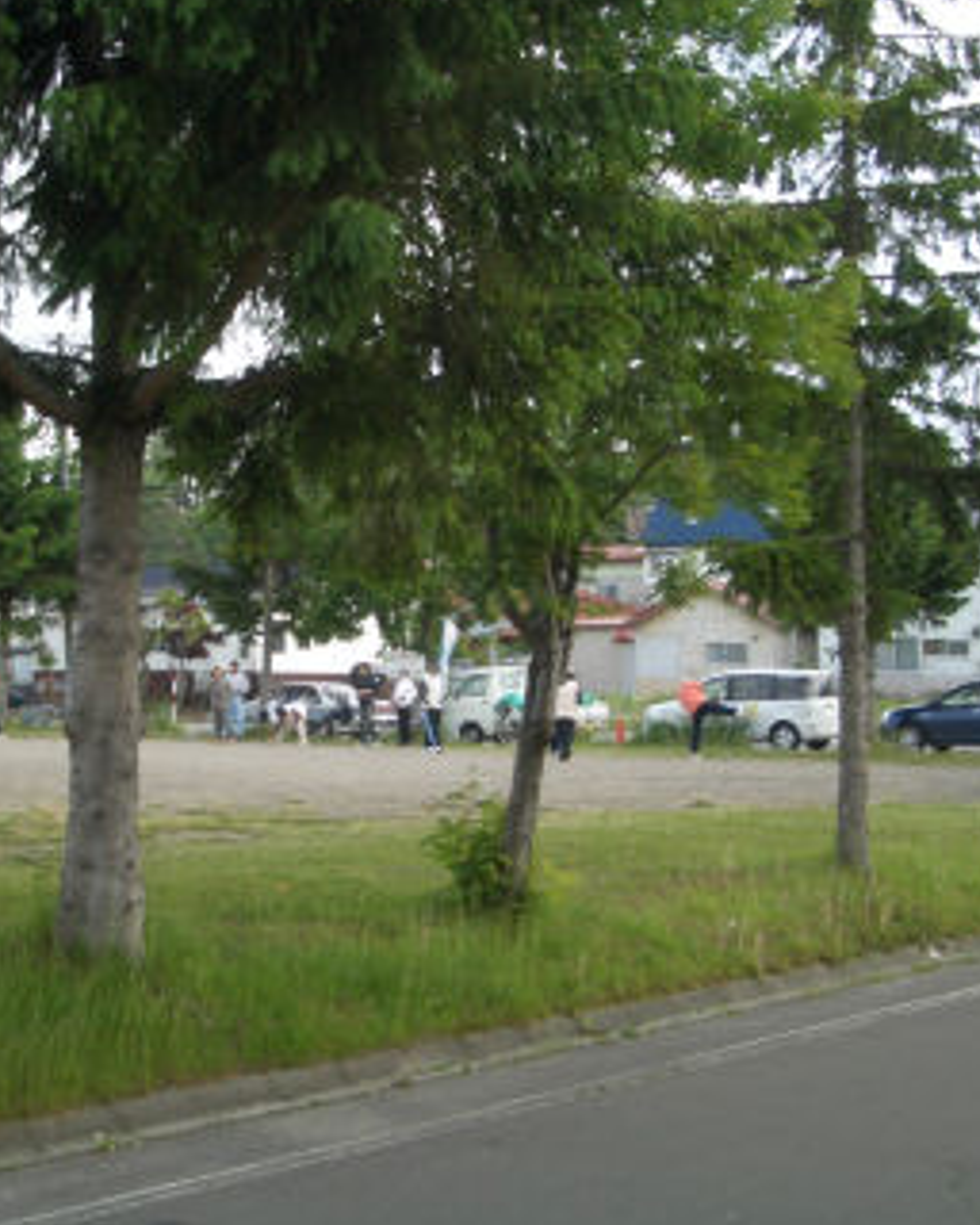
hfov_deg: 22.0
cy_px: 578
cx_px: 293
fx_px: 2502
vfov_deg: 27.5
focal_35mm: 69
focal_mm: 8.2
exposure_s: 1/320
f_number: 3.1
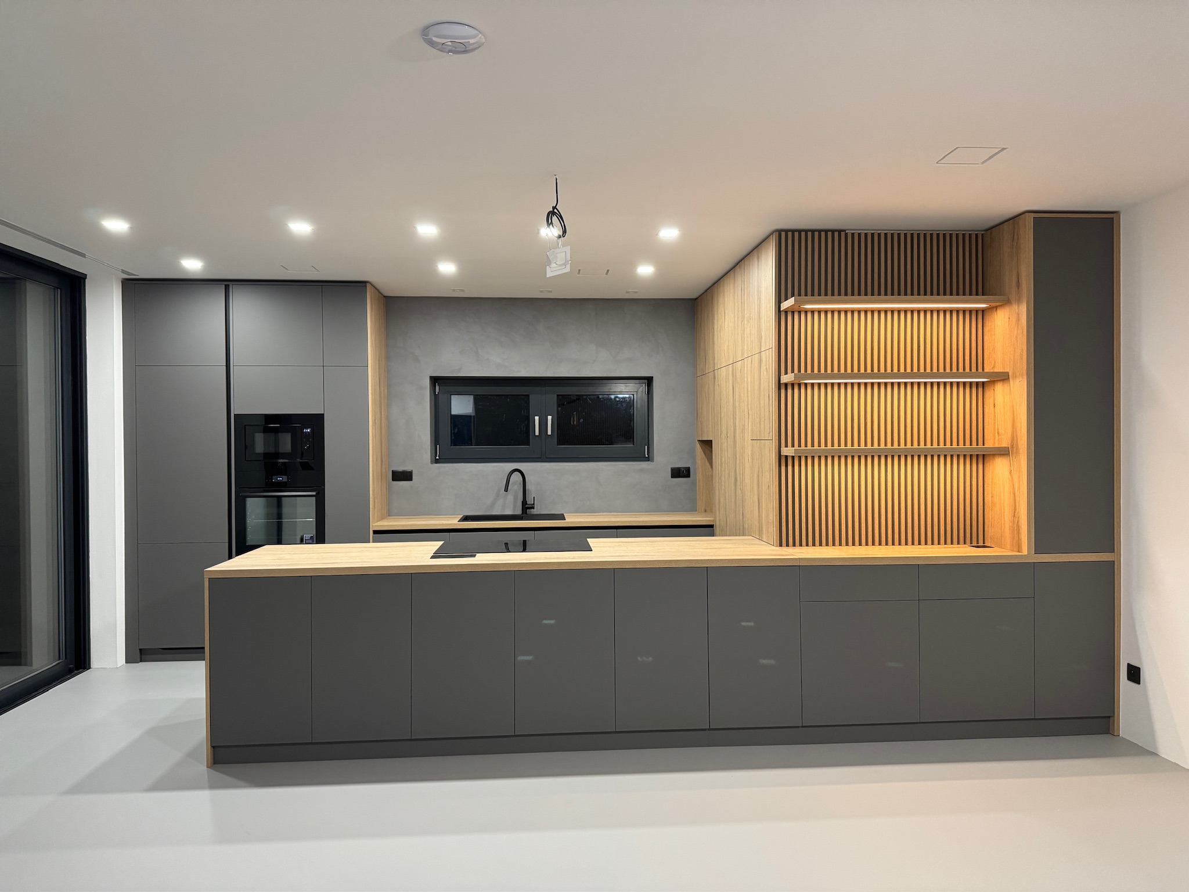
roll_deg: +0.8
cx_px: 594
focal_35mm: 24
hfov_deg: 71.6
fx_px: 824
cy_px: 446
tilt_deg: -1.0
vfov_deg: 56.8
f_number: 1.78
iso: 320
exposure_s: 1/60
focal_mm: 6.76
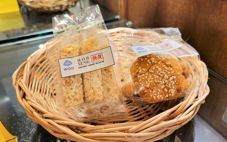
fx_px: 173
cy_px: 74
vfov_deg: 44.5
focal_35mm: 28
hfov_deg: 66.5
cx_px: 115
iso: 320
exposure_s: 1/50
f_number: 1.8
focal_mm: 5.4
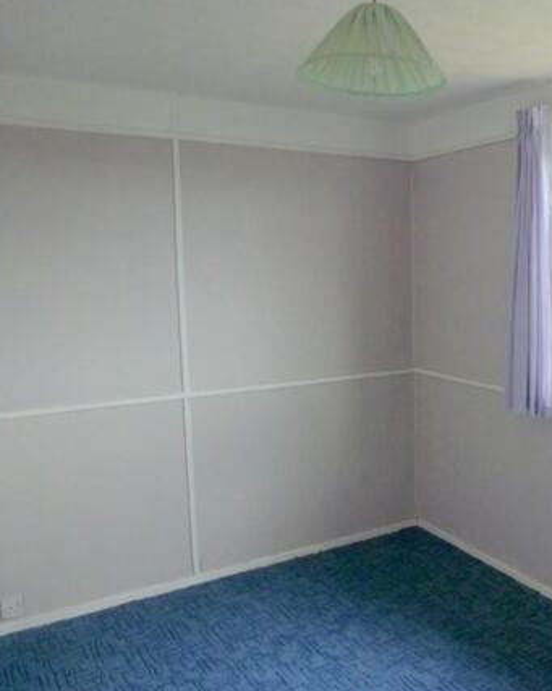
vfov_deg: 55.7
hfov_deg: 43.1
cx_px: 459
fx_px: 654
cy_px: 350
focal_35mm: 32
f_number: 3.3
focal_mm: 4.3
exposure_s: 1/125
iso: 320
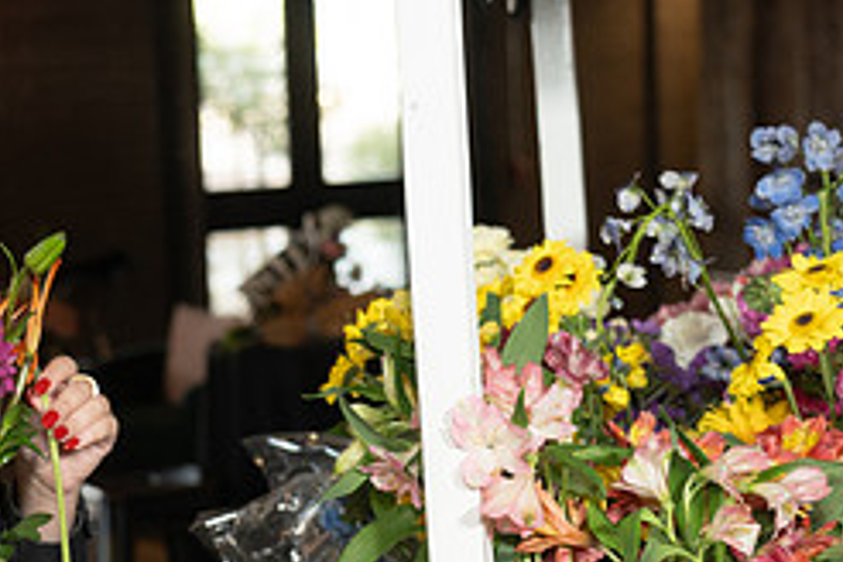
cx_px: 195
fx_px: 2318
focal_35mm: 99
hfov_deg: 20.4
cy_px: 413
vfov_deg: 13.8
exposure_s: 1/100
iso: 1250
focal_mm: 42
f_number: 4
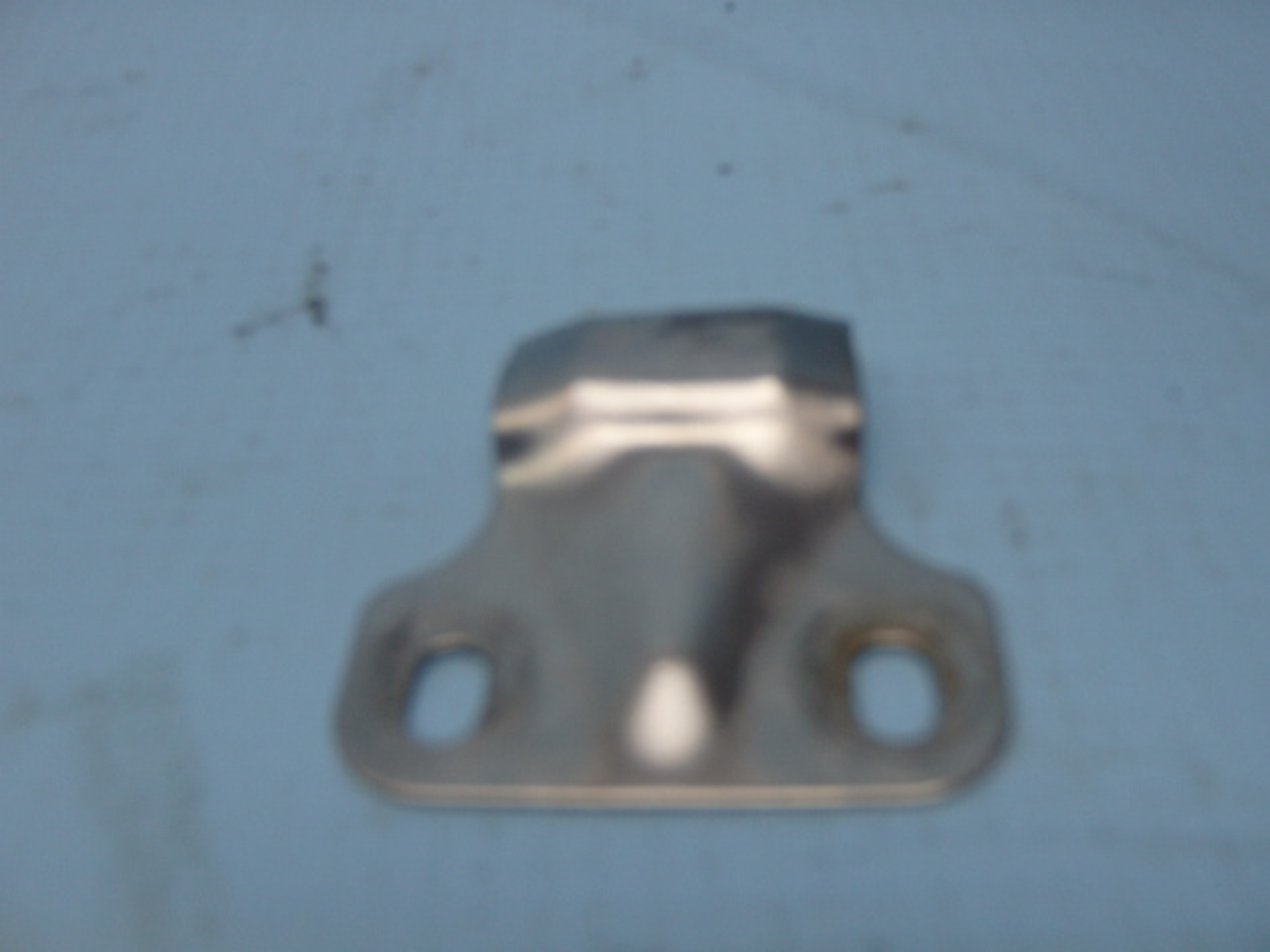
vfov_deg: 37.7
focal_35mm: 38
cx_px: 635
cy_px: 476
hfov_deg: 49.0
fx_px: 1394
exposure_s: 1/80
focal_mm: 6.8
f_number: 4.6
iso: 200
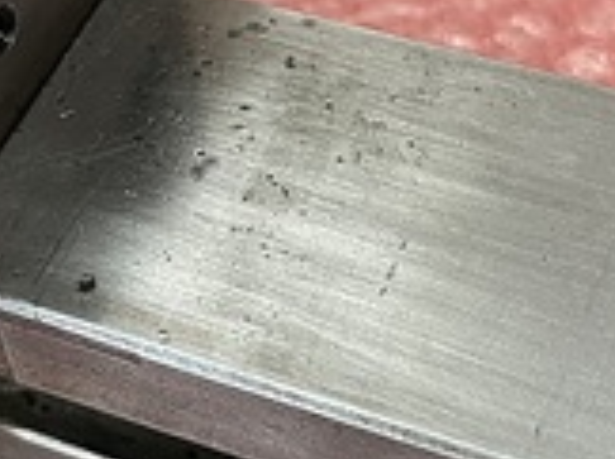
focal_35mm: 103
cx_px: 243
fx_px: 1827
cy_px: 57
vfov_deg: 14.2
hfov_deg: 19.1
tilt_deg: -47.5
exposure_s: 1/60
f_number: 1.6
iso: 200
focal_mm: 5.1
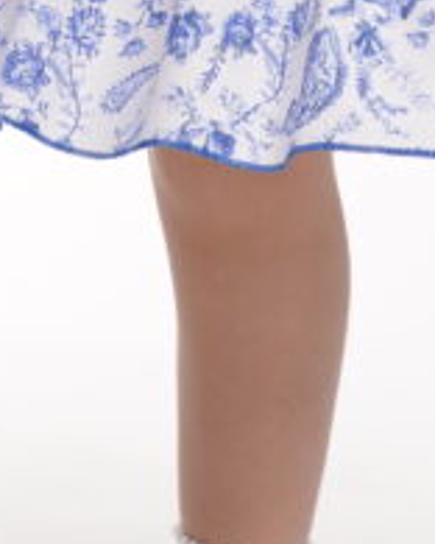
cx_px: 95
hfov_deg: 4.2
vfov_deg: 5.0
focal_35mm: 370
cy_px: -896
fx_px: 5954
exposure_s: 1/160
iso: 250
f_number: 4.5
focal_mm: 50
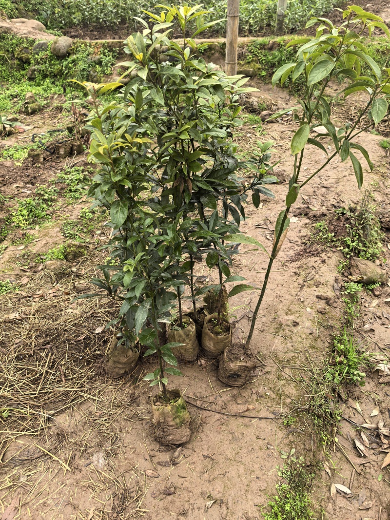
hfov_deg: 51.3
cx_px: 195
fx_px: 406
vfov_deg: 65.3
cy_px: 260
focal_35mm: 27
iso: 50
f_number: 2
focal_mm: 8.5
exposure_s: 1/204
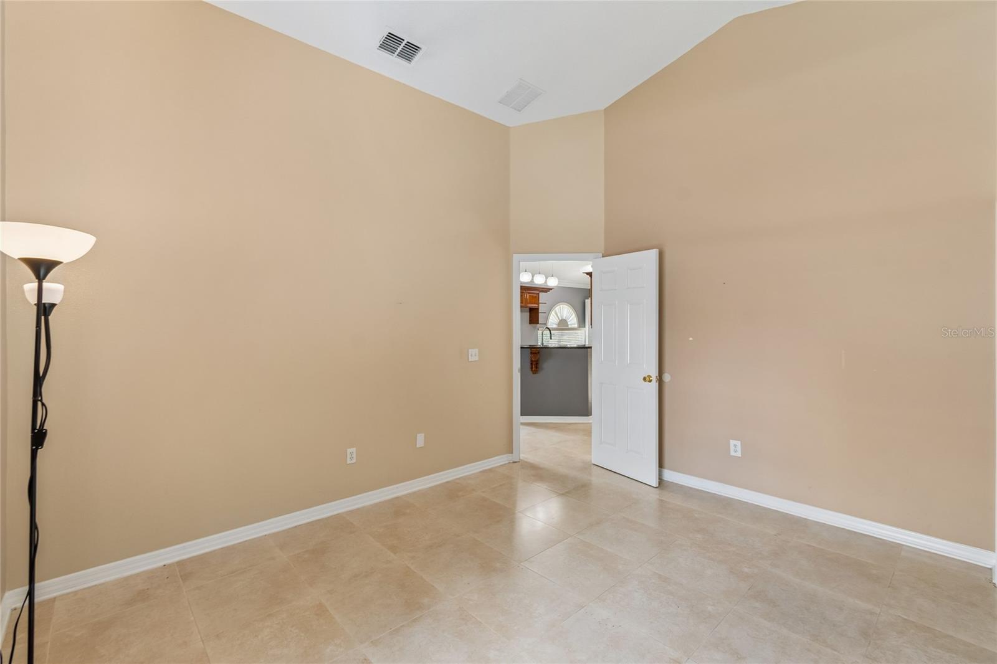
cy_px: 332
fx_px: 415
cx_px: 498
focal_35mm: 15
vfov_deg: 77.3
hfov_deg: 100.4
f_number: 7.1
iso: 100
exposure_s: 1/8
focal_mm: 10
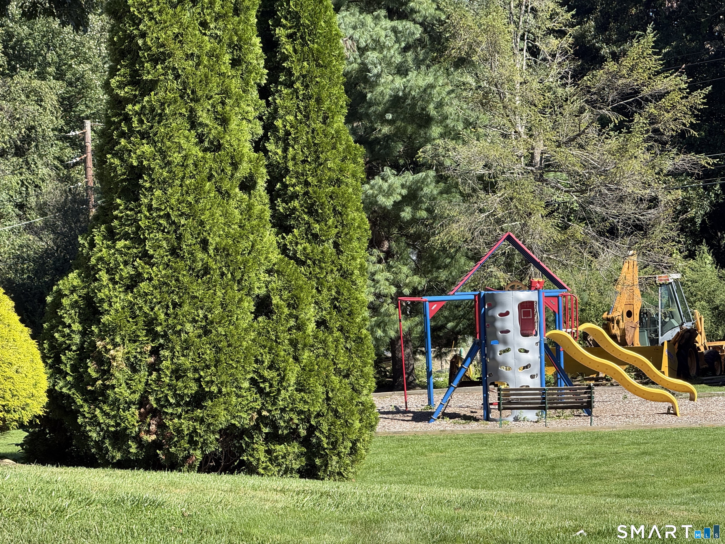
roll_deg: +0.6
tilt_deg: +0.2
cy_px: 272
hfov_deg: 16.4
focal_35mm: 120
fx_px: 2513
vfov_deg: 12.3
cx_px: 362
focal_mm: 15.66
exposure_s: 1/627
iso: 64
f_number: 2.8
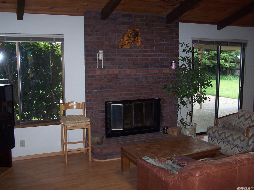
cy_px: 95
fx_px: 279
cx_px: 127
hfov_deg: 49.0
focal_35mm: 38
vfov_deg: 37.7
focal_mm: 6.3
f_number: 2.8
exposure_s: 1/60
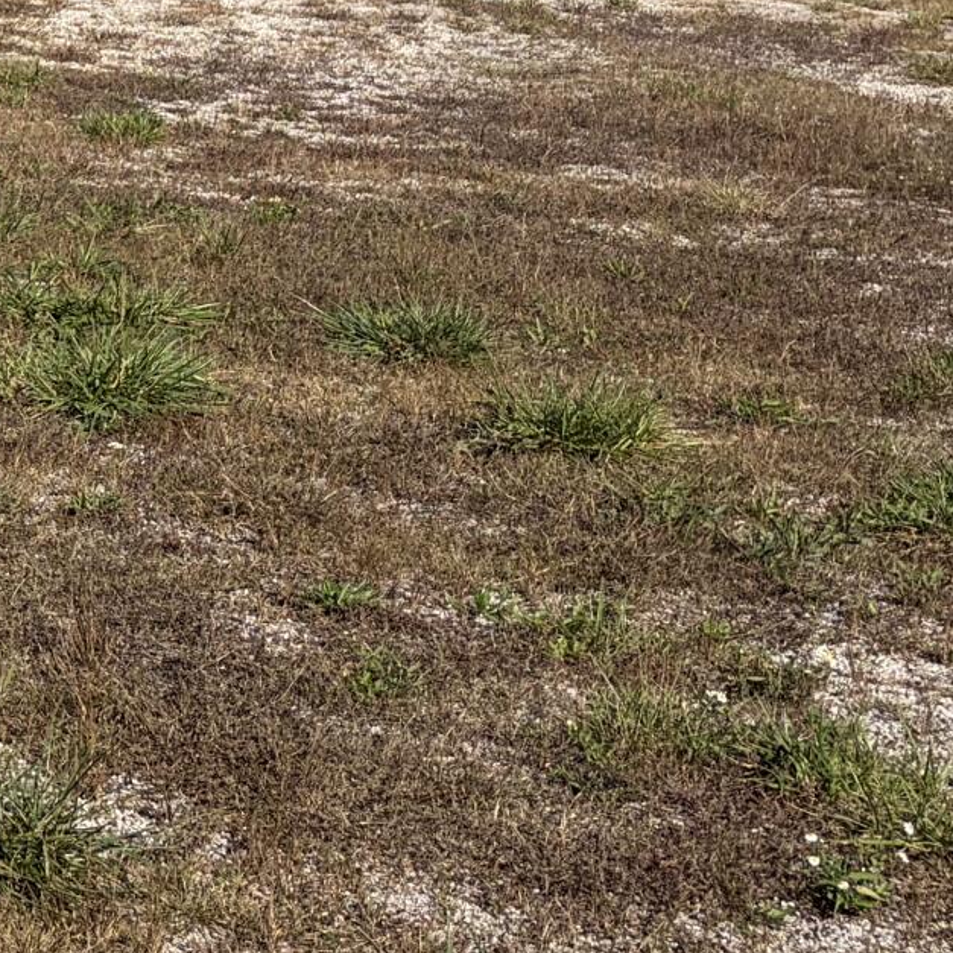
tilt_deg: -1.3
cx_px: -436
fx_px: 3426
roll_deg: +2.8
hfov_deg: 14.8
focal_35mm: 110
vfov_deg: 15.3
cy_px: -201
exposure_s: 1/6993
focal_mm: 5.96
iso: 64
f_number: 1.6
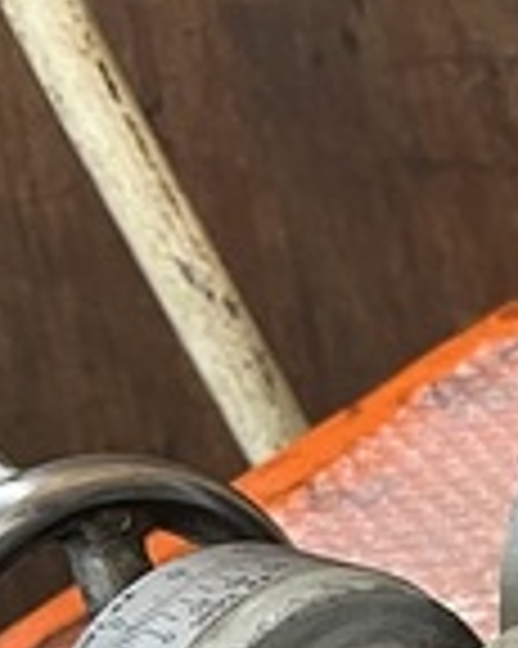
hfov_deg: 11.2
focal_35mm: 113
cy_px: 806
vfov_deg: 16.2
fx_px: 2168
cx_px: 1288
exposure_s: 1/60
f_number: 1.6
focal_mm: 5.1
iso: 200
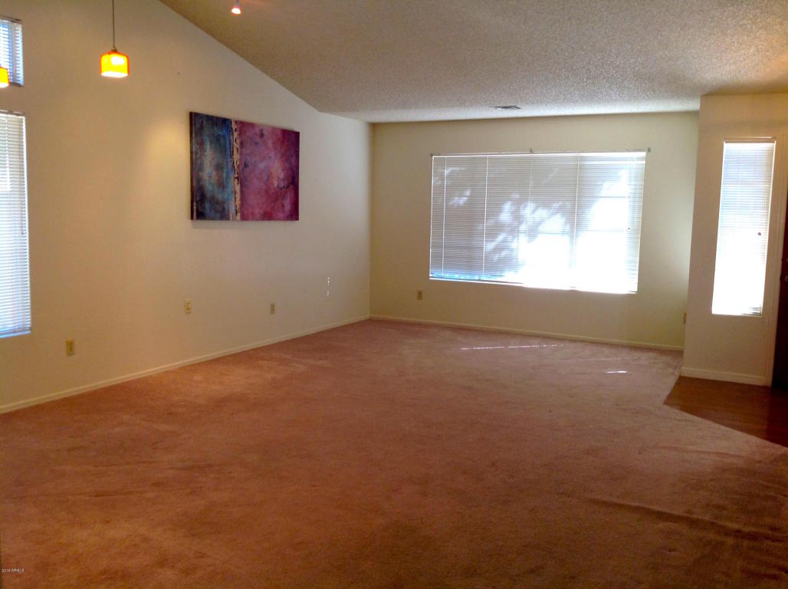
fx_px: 796
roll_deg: -1.3
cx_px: 394
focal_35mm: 35
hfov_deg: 52.7
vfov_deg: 40.6
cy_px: 294
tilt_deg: -7.6
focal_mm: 4.28
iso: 64
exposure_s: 1/40
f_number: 2.4
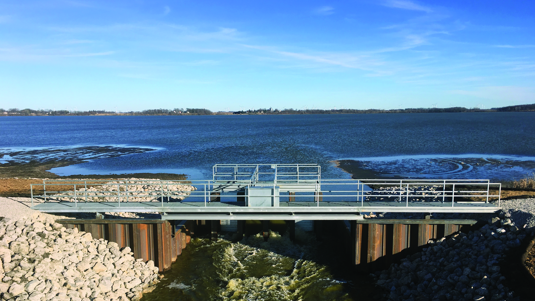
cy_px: 186
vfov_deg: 36.5
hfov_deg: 61.0
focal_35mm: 32
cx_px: 265
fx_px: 454
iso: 25
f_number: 2.2
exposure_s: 1/1425
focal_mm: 4.15
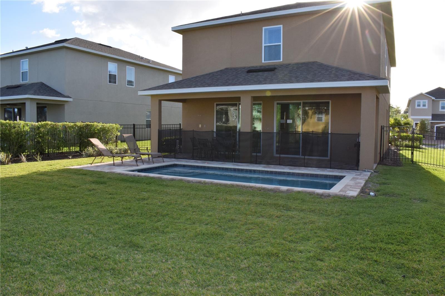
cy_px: 148
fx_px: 334
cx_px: 222
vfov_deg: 47.9
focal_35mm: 27
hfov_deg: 67.4
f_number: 22
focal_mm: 18
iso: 800
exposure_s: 1/200
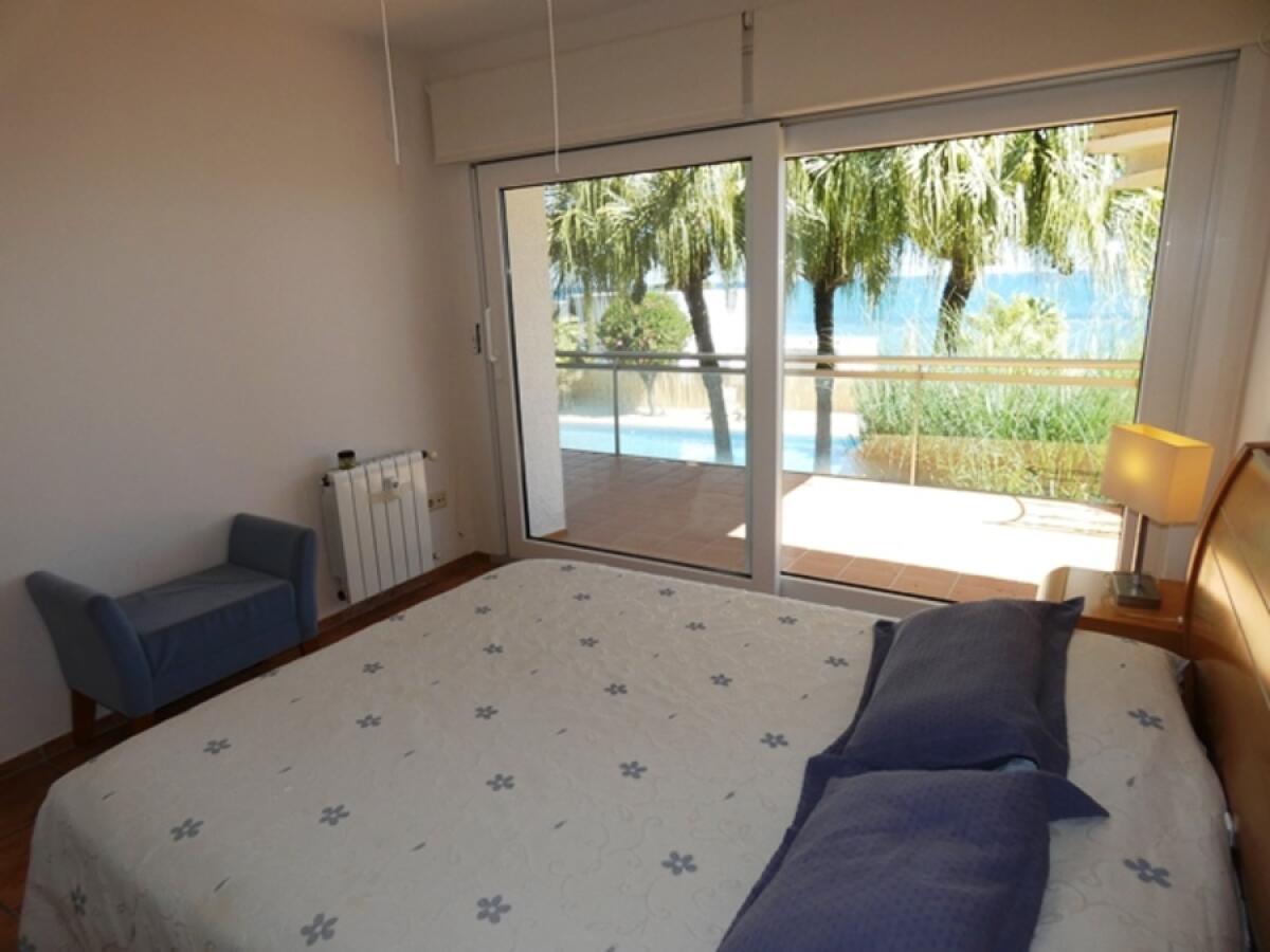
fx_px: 734
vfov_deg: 66.0
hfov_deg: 81.7
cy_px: 476
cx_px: 635
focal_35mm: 20
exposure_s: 1/200
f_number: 2.8
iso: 80
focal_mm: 3.6
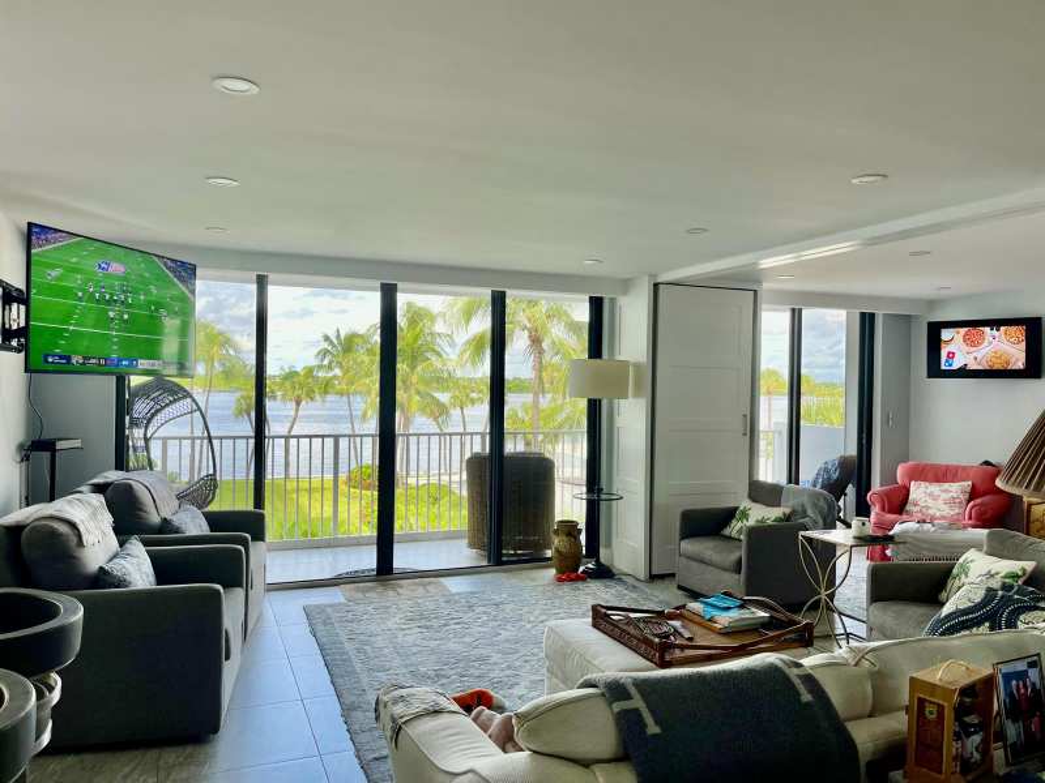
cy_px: 392
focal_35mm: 26
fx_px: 785
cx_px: 522
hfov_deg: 67.3
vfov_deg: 53.1
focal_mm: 5.1
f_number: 1.6
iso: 32
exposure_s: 1/198
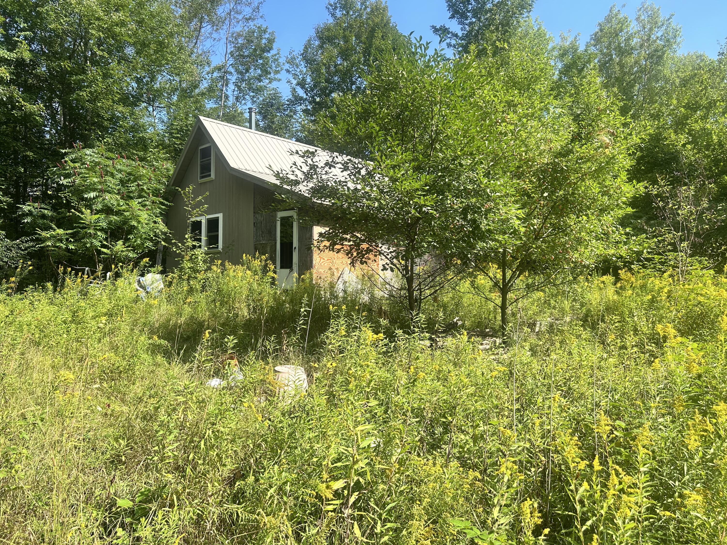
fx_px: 546
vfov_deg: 53.1
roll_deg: -0.7
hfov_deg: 67.3
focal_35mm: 26
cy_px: 272
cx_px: 364
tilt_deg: +1.5
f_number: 1.5
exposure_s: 1/1808
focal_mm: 5.7
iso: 50
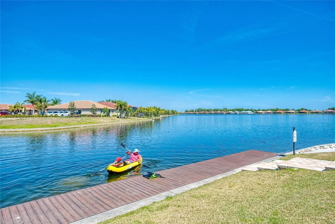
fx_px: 223
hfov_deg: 73.7
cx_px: 168
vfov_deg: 53.1
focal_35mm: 24
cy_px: 112
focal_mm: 24
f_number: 7.1
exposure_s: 1/500
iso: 400
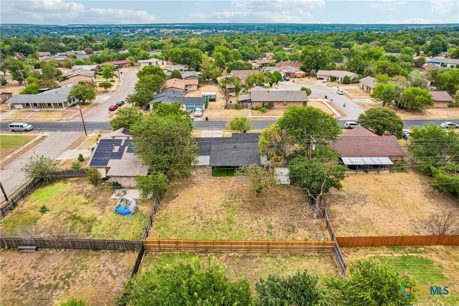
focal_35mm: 22
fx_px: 280
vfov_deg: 57.2
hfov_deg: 78.6
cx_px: 230
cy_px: 153
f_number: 2.8
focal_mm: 8.4
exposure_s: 1/1500
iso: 160
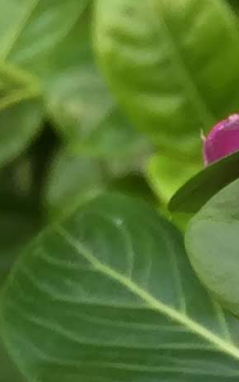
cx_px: 736
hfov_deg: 5.6
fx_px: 2269
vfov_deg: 9.2
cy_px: 655
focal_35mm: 218
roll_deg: +6.6
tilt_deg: -22.5
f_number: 2.2
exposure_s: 1/100
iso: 40
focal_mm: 4.15
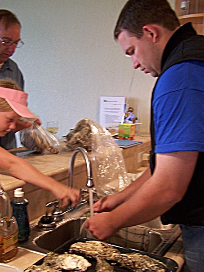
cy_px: 160
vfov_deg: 41.1
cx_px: 100
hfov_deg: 31.5
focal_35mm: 46
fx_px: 362
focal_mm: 6.3
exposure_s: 1/20
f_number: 2.8
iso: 140
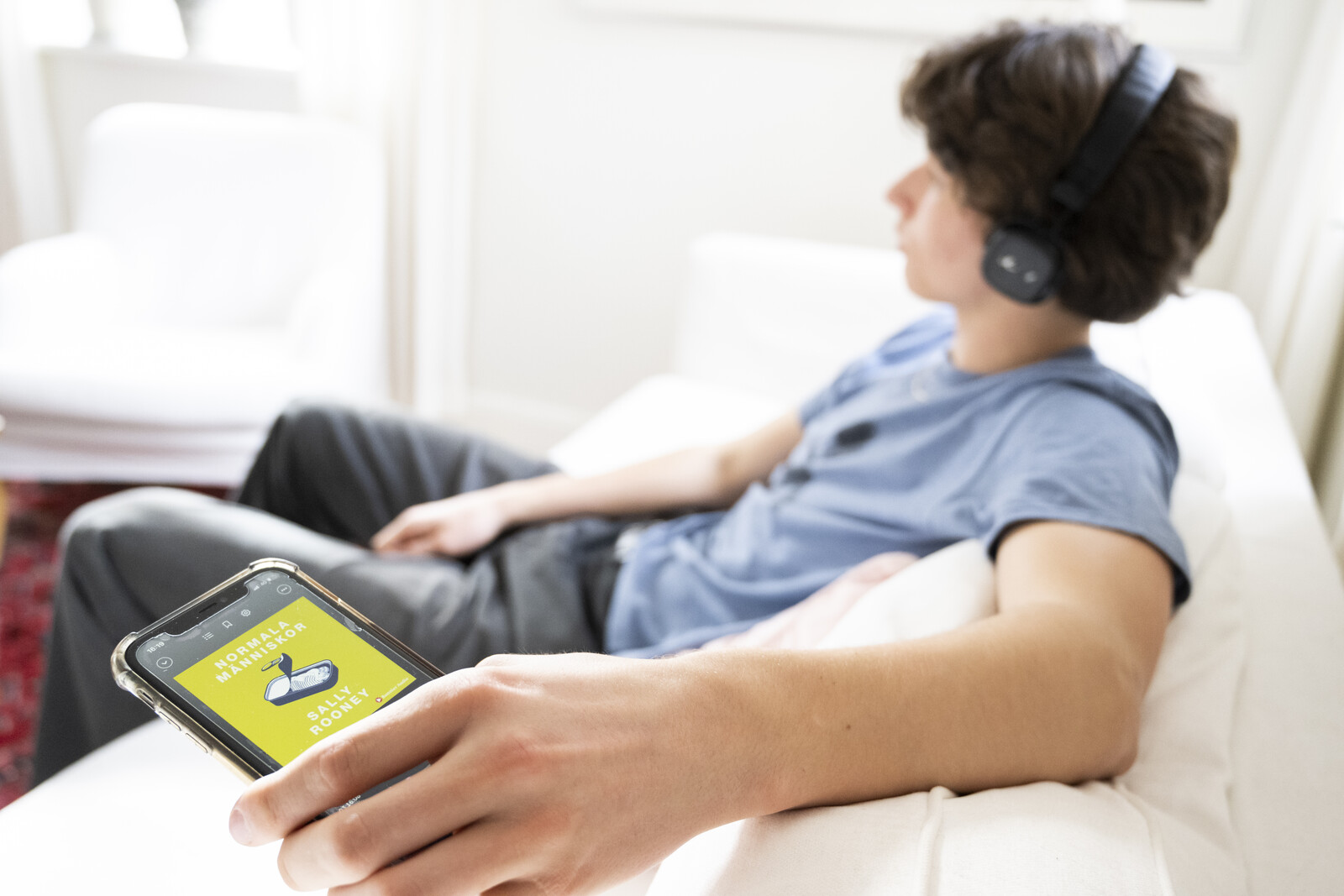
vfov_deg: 43.6
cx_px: 672
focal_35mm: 30
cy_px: 448
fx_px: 1120
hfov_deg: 61.9
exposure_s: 1/160
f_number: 4
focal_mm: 30
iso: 3200
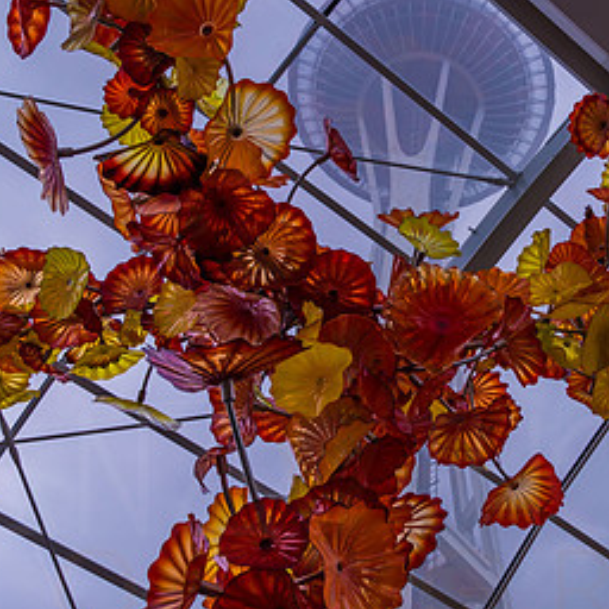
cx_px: 464
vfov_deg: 32.6
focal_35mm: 52
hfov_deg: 32.1
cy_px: 227
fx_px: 1035
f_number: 7.1
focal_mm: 18
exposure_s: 1/200
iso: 100
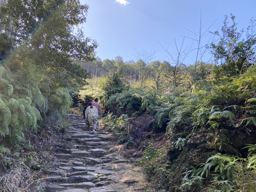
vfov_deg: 48.2
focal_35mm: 29
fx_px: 215
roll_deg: -2.3
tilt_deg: +12.2
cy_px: 104
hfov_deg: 61.6
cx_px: 122
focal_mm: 4.25
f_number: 1.8
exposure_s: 1/437
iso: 32
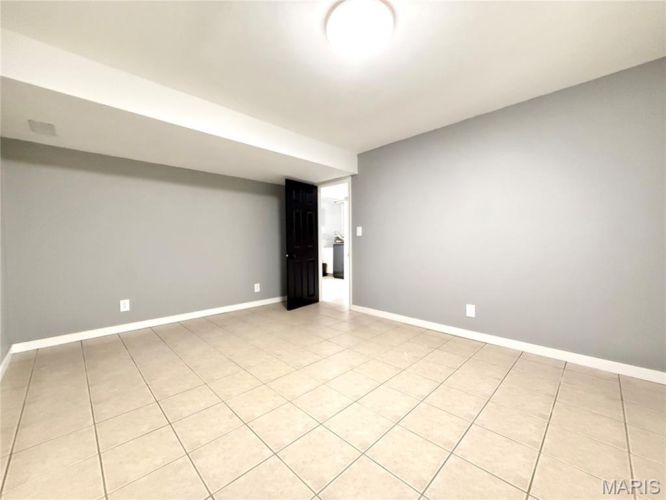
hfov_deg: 102.1
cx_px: 333
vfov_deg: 85.7
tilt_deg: -1.0
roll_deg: +0.1
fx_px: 269
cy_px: 250
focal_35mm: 14
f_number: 2.2
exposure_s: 1/60
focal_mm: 2.22
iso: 800
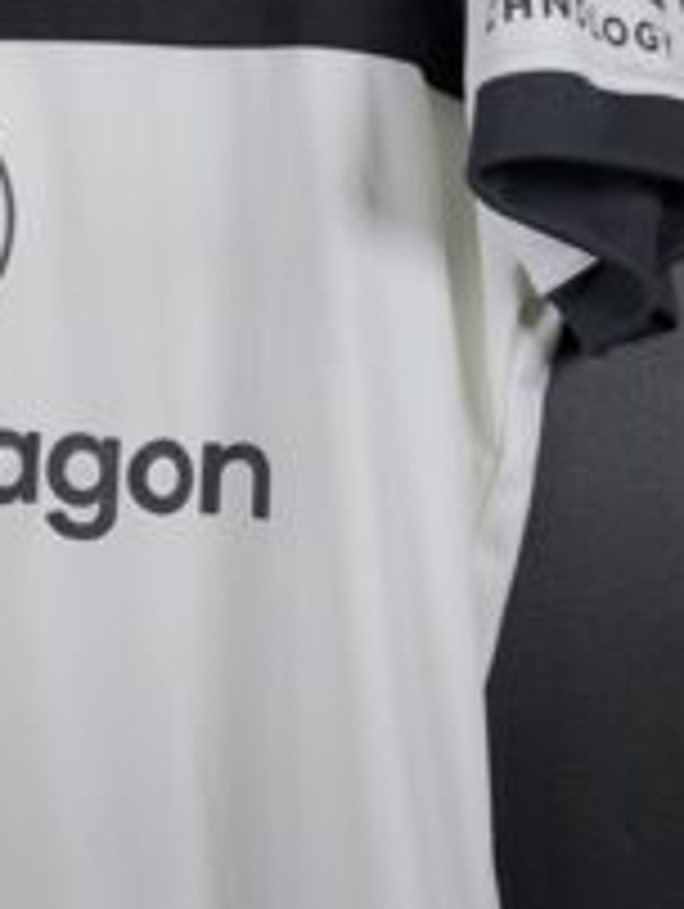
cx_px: -112
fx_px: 2392
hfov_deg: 15.7
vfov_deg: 21.5
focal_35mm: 91
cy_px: 400
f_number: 1.6
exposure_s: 1/200
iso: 400
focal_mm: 6.57
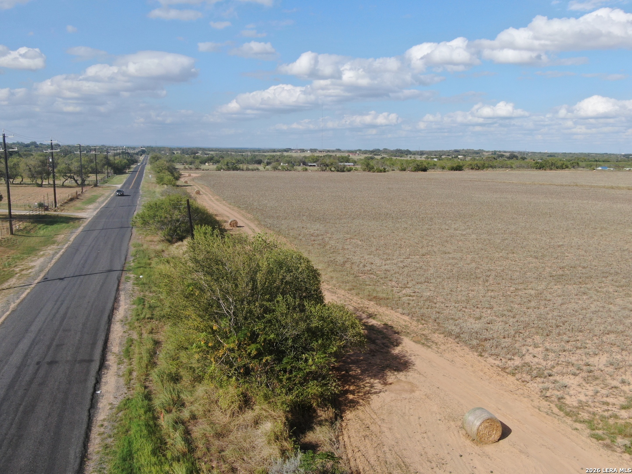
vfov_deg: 42.9
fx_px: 602
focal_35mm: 33
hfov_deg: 55.4
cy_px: 237
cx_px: 316
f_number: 3.2
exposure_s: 1/1250
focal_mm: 5.57
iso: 100
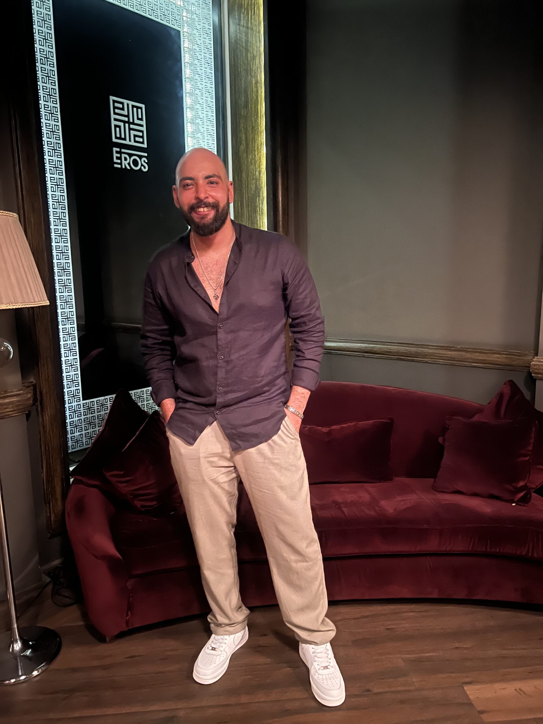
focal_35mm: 26
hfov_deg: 53.1
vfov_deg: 67.3
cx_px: 272
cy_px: 362
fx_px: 544
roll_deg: +0.9
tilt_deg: -9.9
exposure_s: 1/14
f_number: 1.5
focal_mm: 5.7
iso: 2000
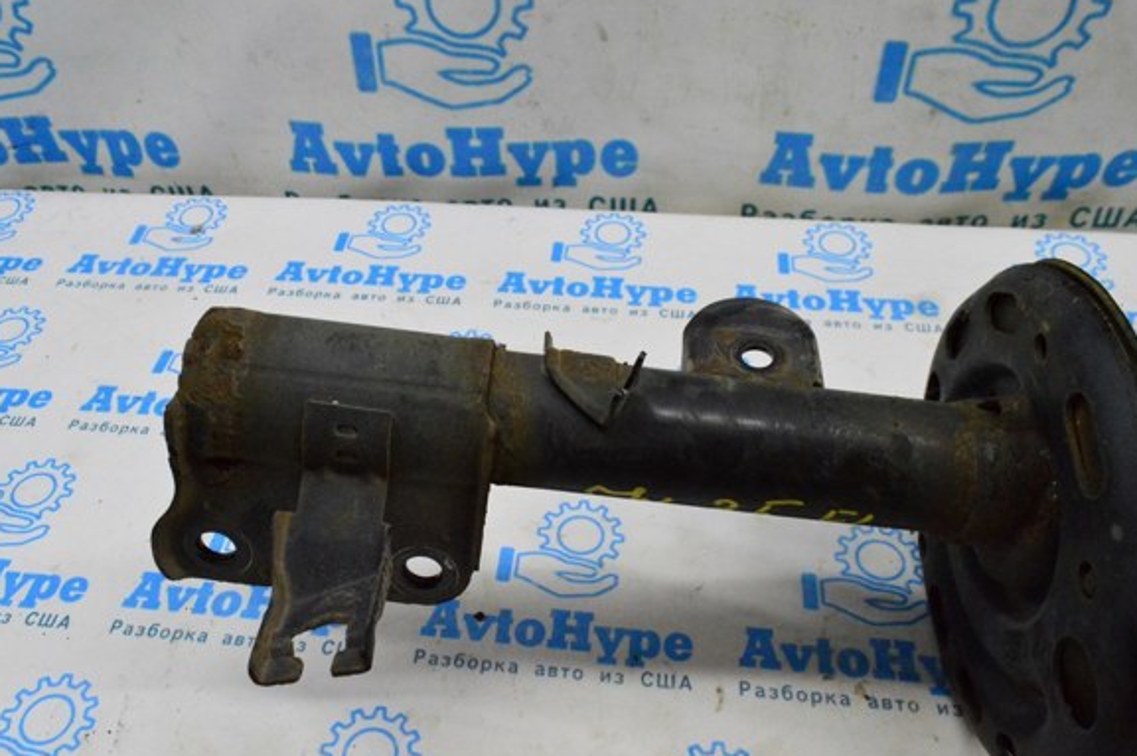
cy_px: 396
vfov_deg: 43.5
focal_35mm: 30
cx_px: 513
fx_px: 947
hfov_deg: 61.8
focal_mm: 18
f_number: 9
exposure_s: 1/320
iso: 6400
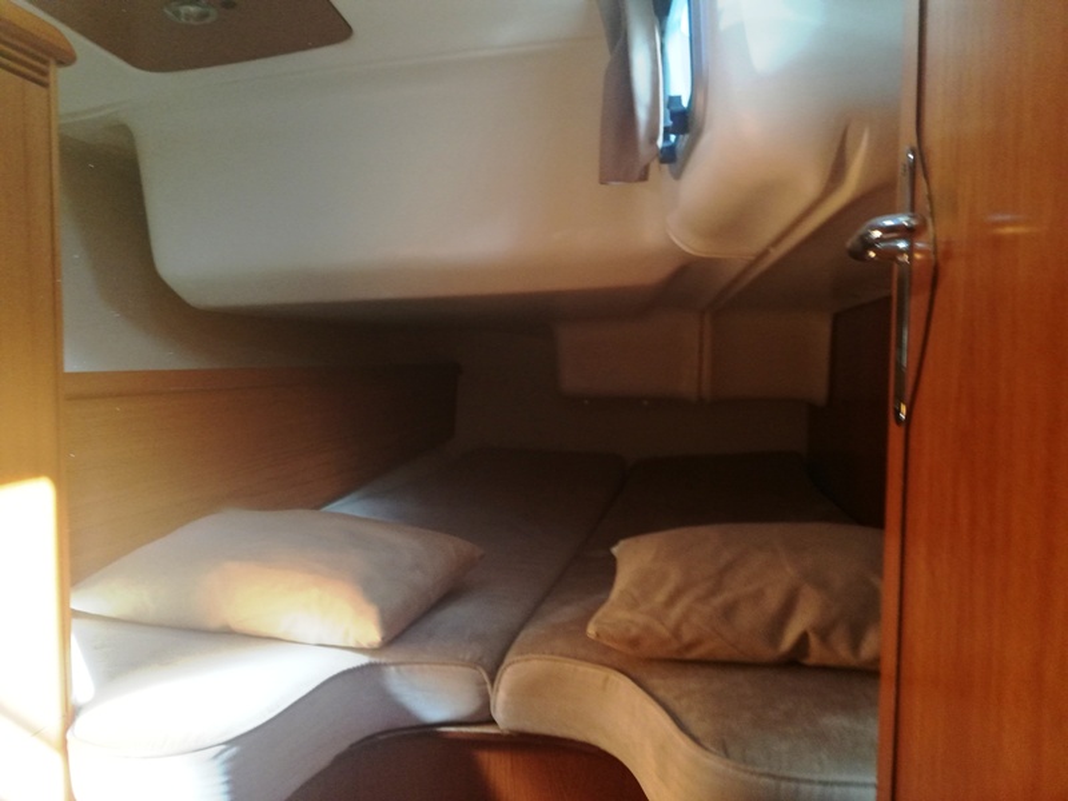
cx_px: 534
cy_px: 400
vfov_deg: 51.4
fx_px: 833
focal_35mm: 27
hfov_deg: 65.3
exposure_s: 1/40
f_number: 2.2
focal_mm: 3.81
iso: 200
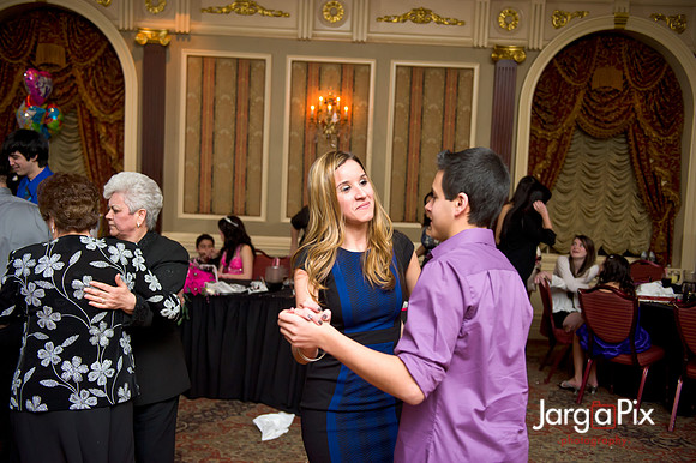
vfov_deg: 35.0
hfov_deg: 50.7
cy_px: 232
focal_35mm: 38
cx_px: 348
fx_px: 734
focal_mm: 38
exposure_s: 1/125
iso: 1600
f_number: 3.2
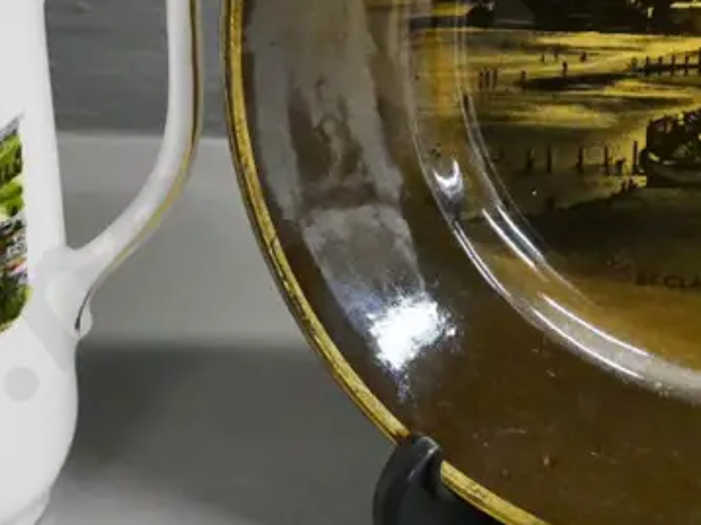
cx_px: 396
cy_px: 55
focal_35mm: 103
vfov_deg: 14.2
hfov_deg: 19.1
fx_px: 2084
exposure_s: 1/125
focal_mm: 18
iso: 3200
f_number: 5.6
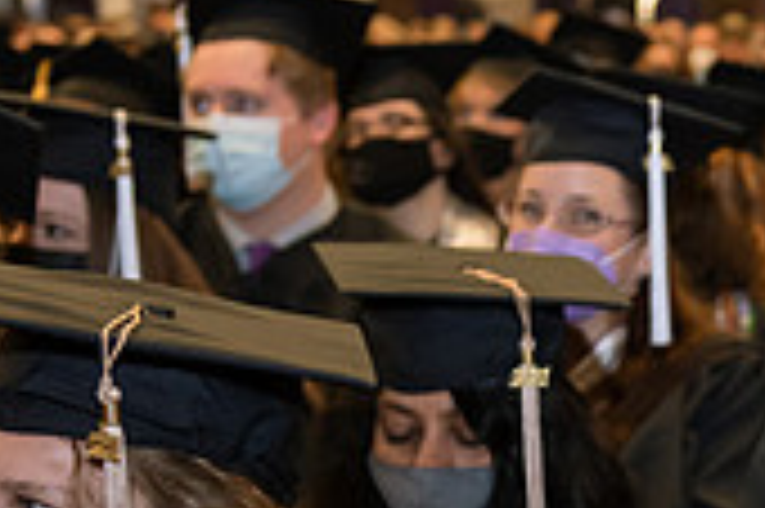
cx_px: 1035
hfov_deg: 12.1
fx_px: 3482
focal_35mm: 164
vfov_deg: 8.2
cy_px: 663
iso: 1250
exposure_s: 1/200
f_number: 4
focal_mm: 48
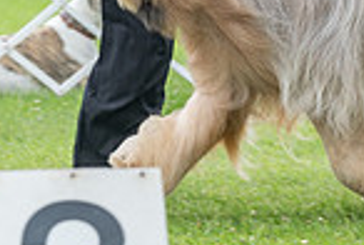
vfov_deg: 2.3
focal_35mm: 611
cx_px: 322
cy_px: -196
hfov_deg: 3.4
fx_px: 6190
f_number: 4.5
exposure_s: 1/400
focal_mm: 154
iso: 400
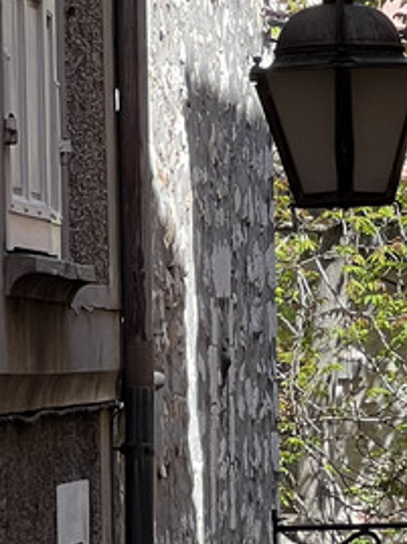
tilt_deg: -1.4
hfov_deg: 4.3
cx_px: 618
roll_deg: +0.9
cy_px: 495
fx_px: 5406
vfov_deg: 5.8
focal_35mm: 344
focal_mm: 9
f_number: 2.8
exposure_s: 1/134
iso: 32
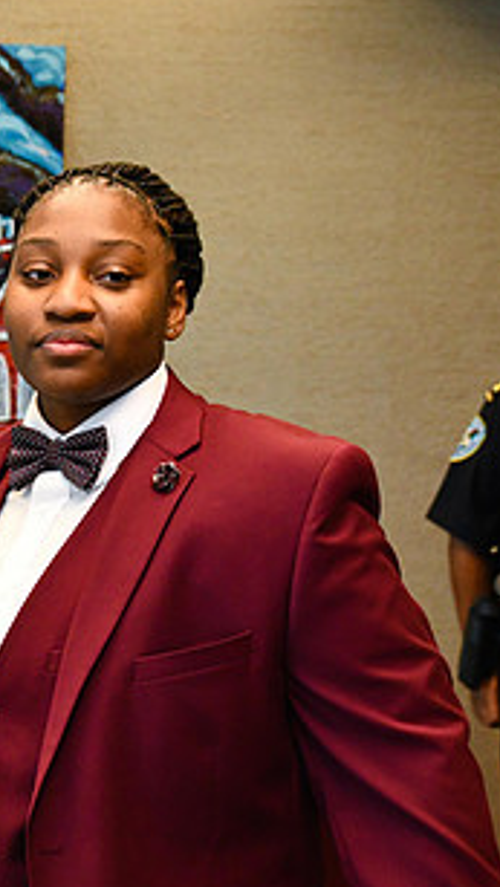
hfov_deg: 13.5
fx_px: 2048
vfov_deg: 24.4
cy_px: 542
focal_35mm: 87
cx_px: -98
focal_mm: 44
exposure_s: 1/250
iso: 3200
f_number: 5.6
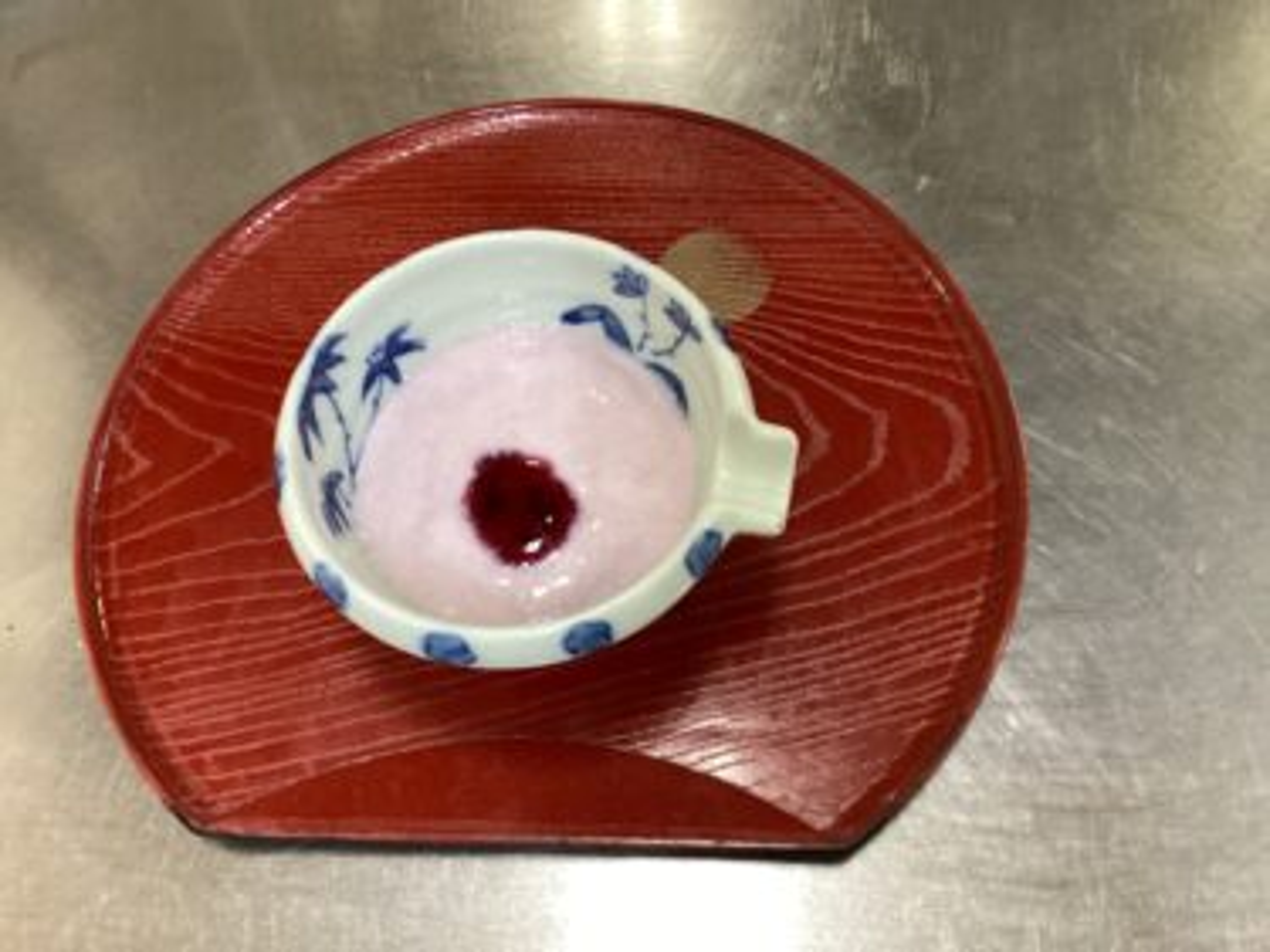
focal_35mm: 31
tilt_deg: -65.2
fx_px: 1137
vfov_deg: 45.4
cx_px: 635
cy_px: 476
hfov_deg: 58.4
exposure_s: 1/60
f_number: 2.4
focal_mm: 3.3
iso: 250
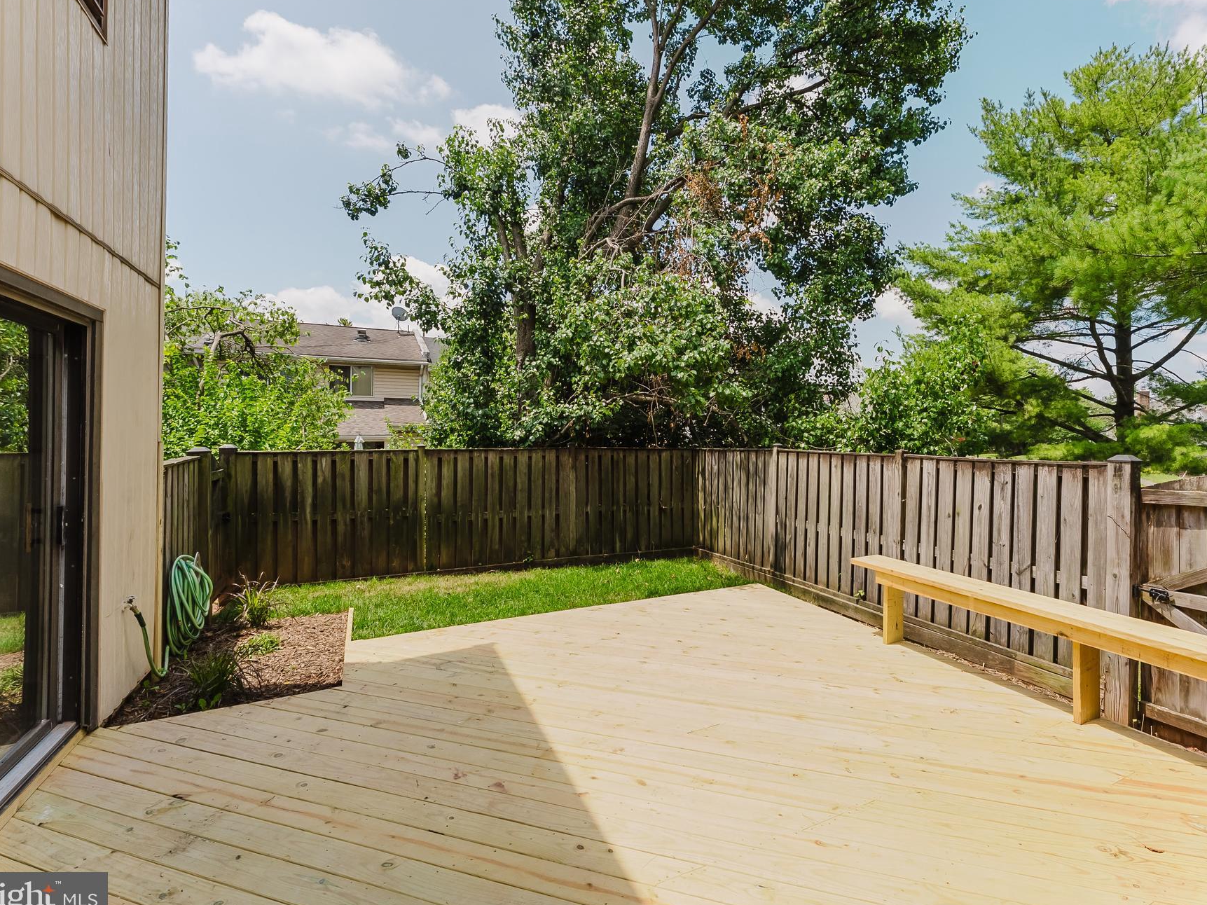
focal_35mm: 16
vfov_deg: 78.1
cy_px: 445
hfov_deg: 94.1
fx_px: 558
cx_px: 670
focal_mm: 14
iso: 800
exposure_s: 1/4000
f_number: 9
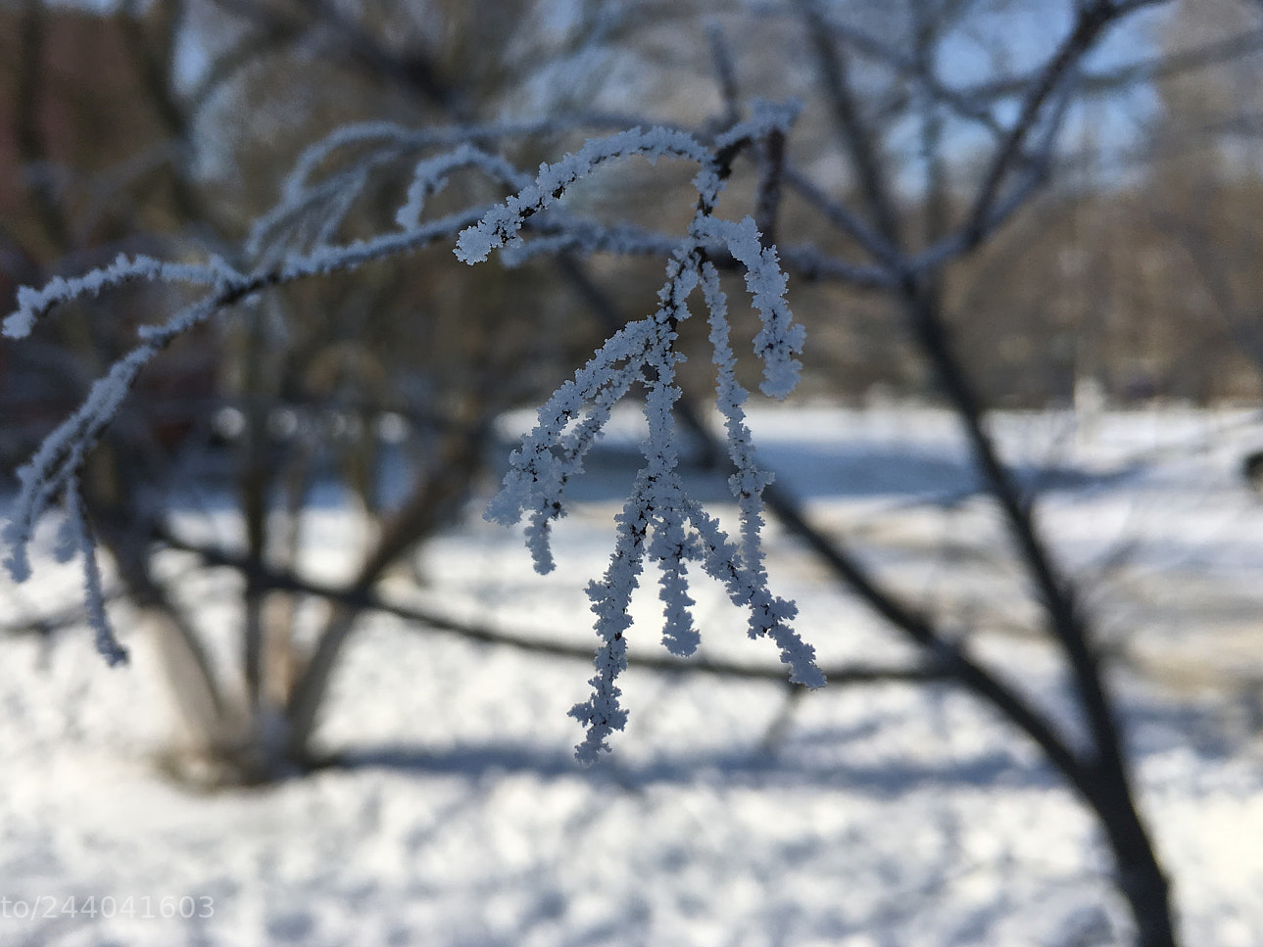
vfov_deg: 39.6
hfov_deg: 50.9
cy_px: 397
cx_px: 486
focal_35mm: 36
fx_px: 1314
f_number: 2.2
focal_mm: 4.15
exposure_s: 1/1789
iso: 25
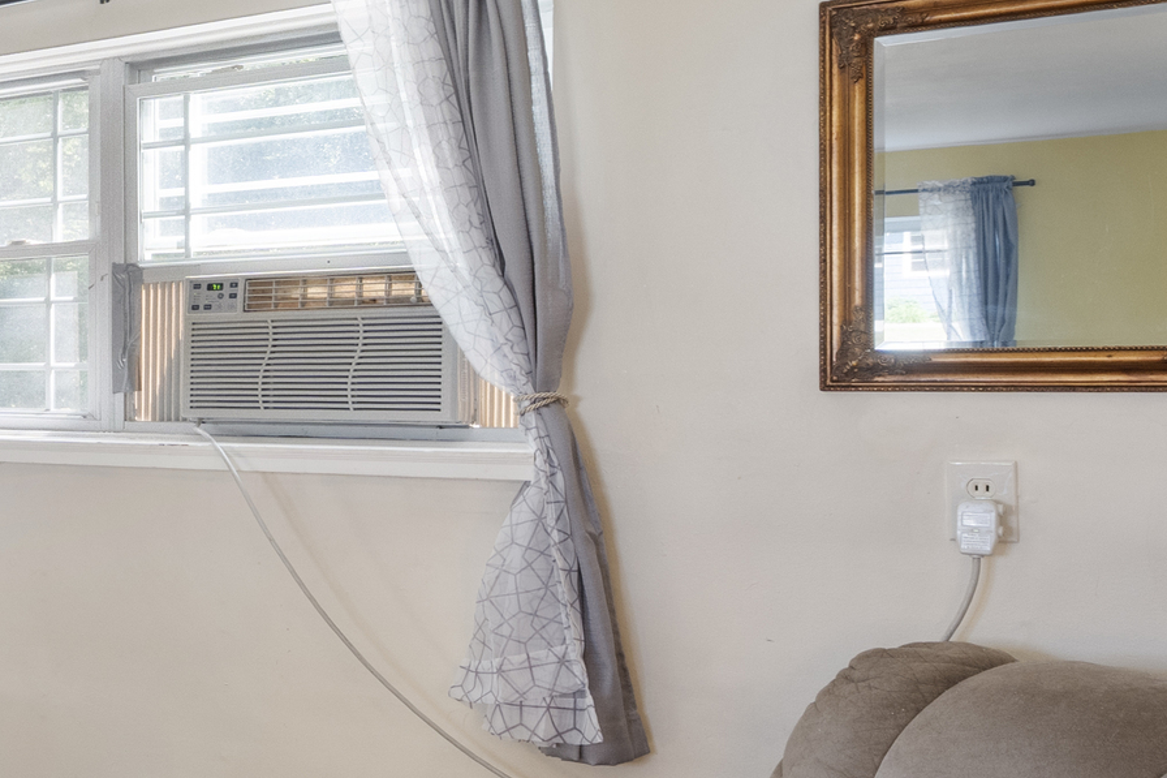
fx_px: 1556
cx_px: -492
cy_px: 438
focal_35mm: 48
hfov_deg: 29.3
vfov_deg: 28.0
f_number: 8
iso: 800
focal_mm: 14
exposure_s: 1/3
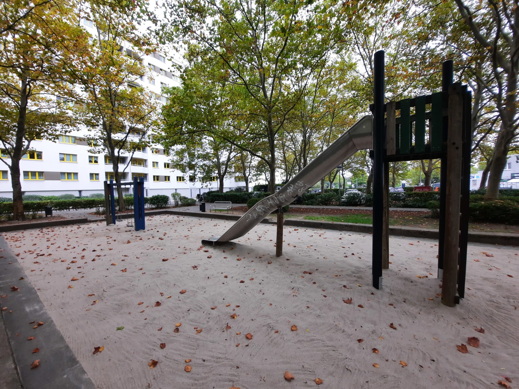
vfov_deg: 89.9
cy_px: 194
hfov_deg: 106.2
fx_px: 195
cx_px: 260
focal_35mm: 13
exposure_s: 1/100
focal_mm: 1.74
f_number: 2.2
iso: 50
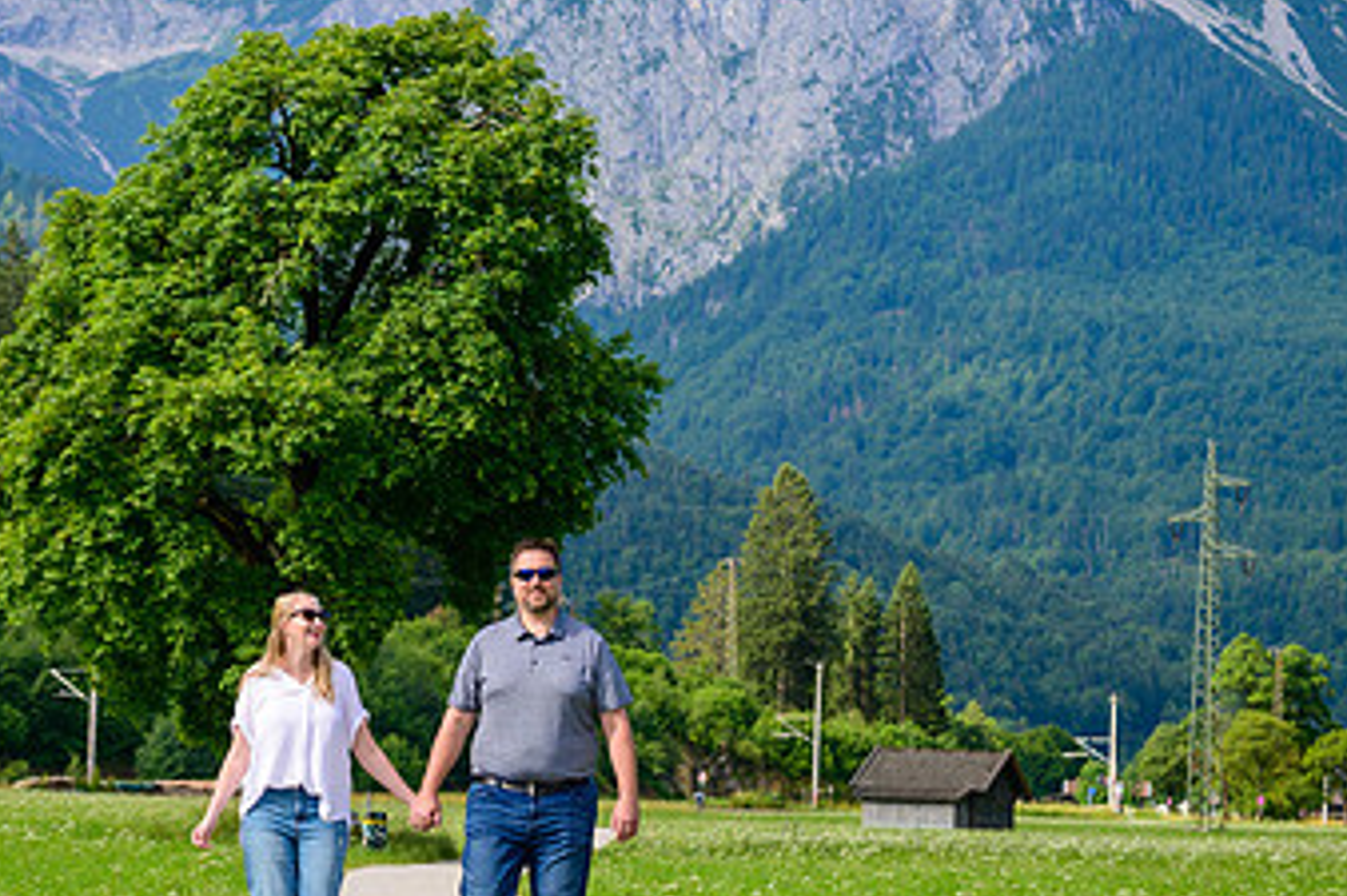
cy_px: 490
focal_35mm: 120
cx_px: 466
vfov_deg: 11.4
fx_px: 4488
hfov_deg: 17.0
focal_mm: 70
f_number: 4
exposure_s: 1/1000
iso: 125
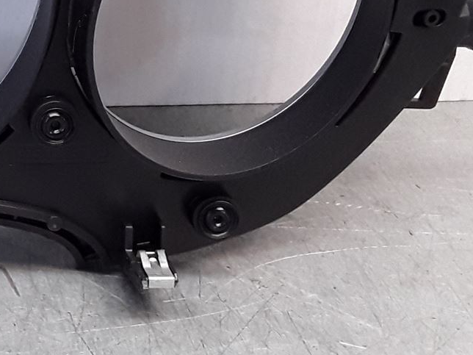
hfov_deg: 19.9
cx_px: -173
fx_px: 1216
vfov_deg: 16.1
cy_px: -31
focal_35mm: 89
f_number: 1.9
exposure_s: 1/100
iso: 100
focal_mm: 2.91
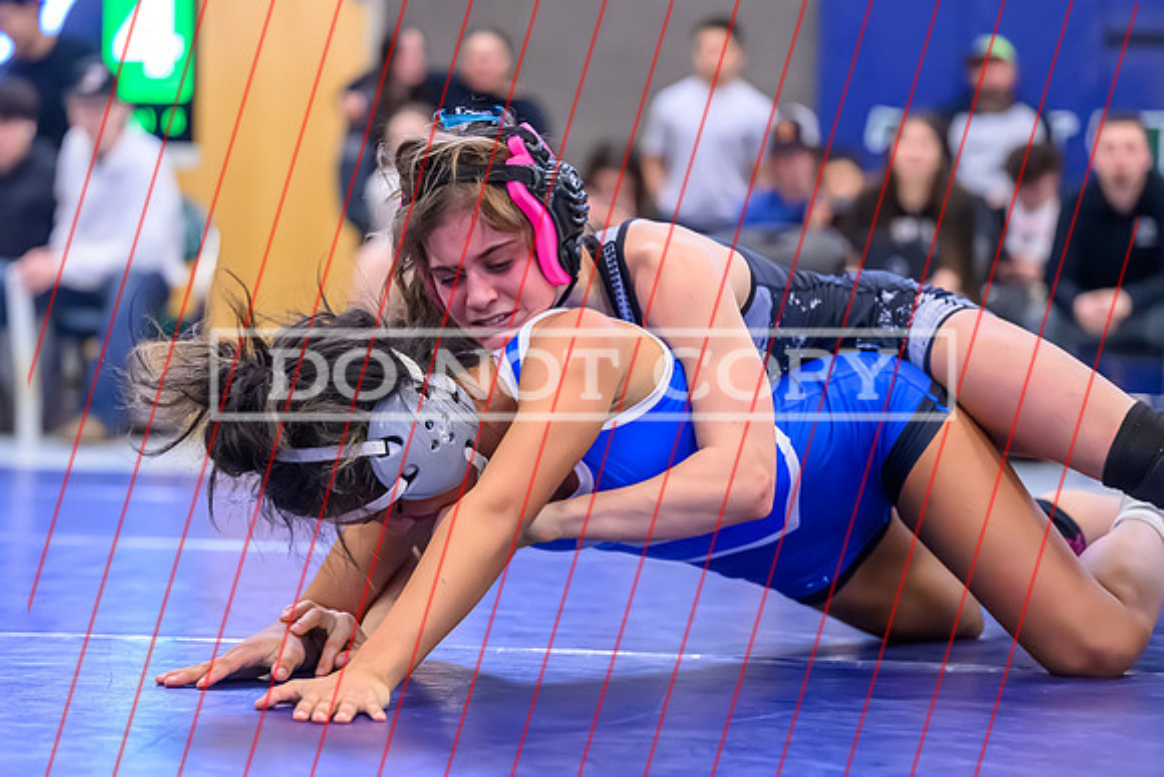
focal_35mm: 107
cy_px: 410
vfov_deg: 12.8
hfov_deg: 19.1
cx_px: 443
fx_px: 3456
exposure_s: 1/640
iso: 10000
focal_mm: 86
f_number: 2.8
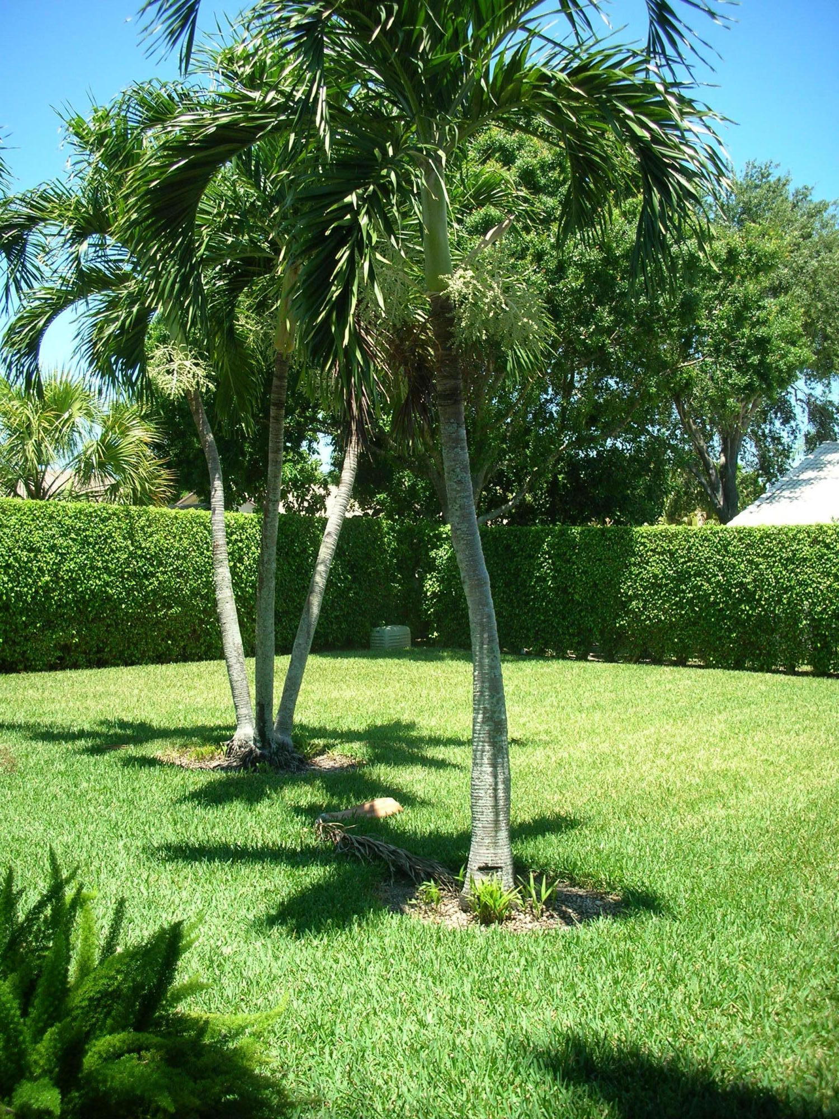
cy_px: 560
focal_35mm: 35
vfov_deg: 52.6
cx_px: 420
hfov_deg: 40.7
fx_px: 1131
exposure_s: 1/250
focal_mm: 5.8
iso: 50
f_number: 3
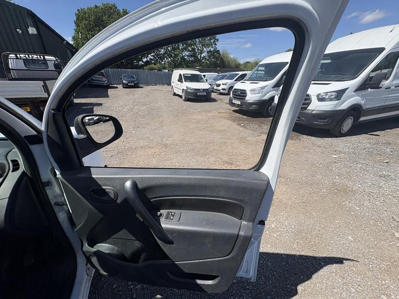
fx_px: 161
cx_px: 200
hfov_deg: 102.1
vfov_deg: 85.7
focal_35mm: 14
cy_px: 150
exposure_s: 1/1637
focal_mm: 2.22
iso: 50
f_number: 2.2
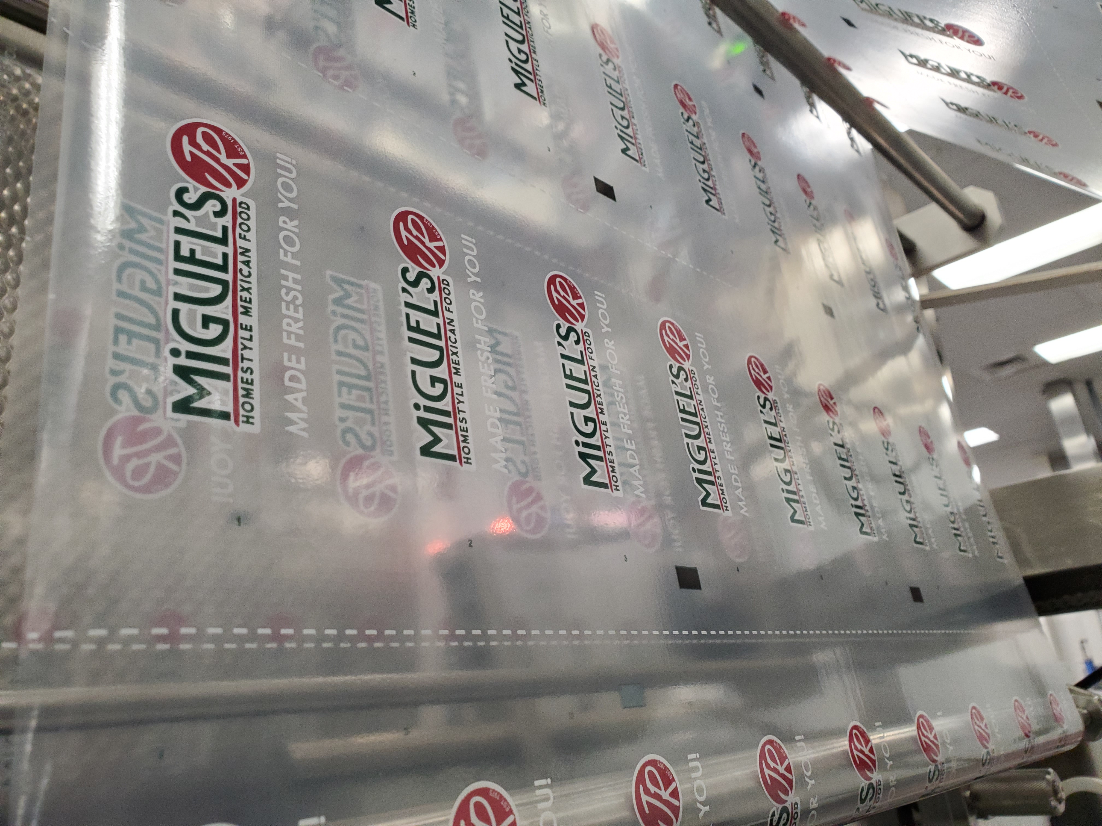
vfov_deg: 53.1
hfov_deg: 67.3
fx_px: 828
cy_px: 413
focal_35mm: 26
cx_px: 551
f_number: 2.4
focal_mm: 4.3
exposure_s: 1/40
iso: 250
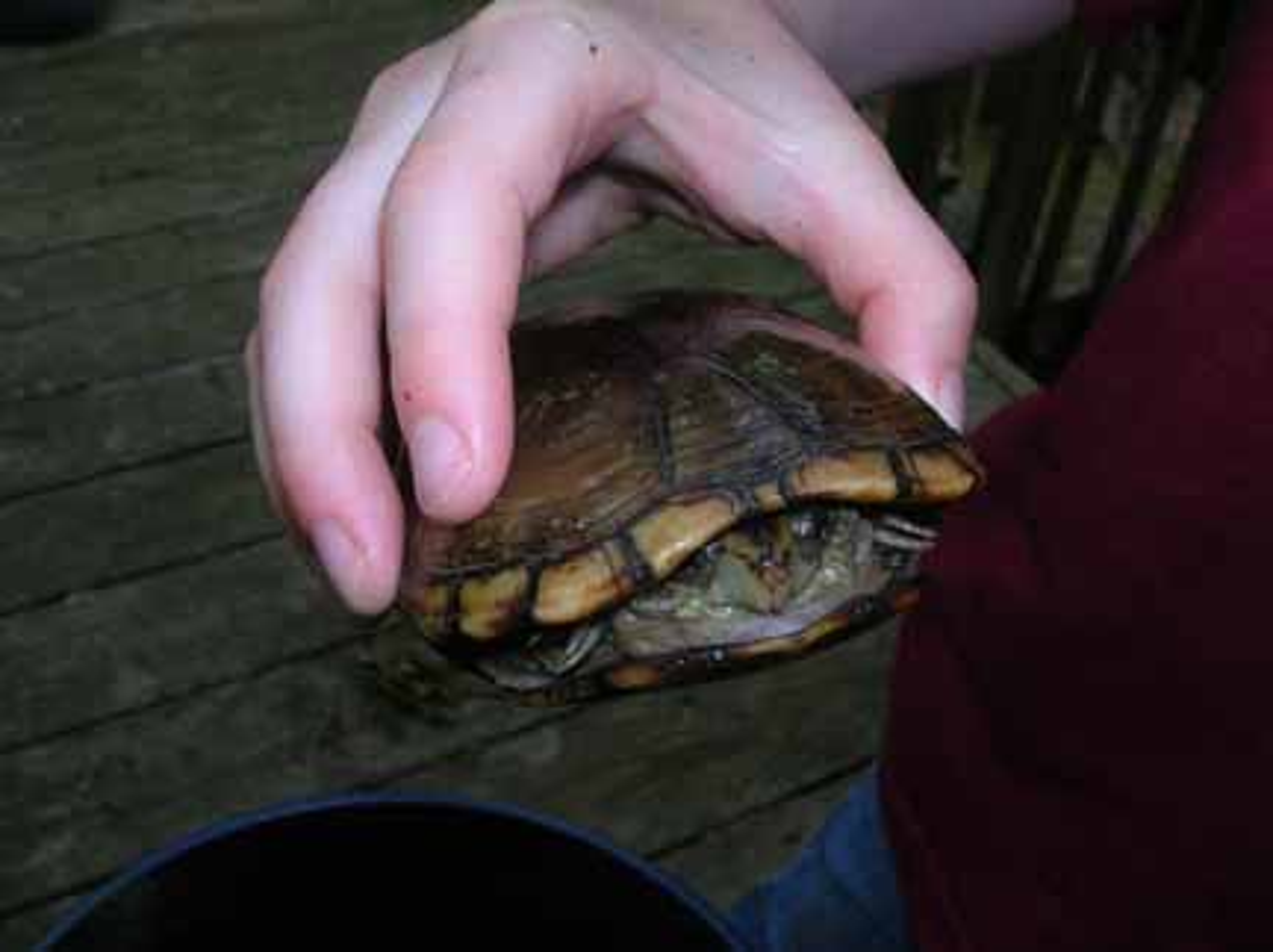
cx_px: 636
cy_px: 476
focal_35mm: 34
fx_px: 1249
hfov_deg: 54.0
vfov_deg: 41.7
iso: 50
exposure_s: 1/60.1
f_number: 4.9
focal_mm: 5.7
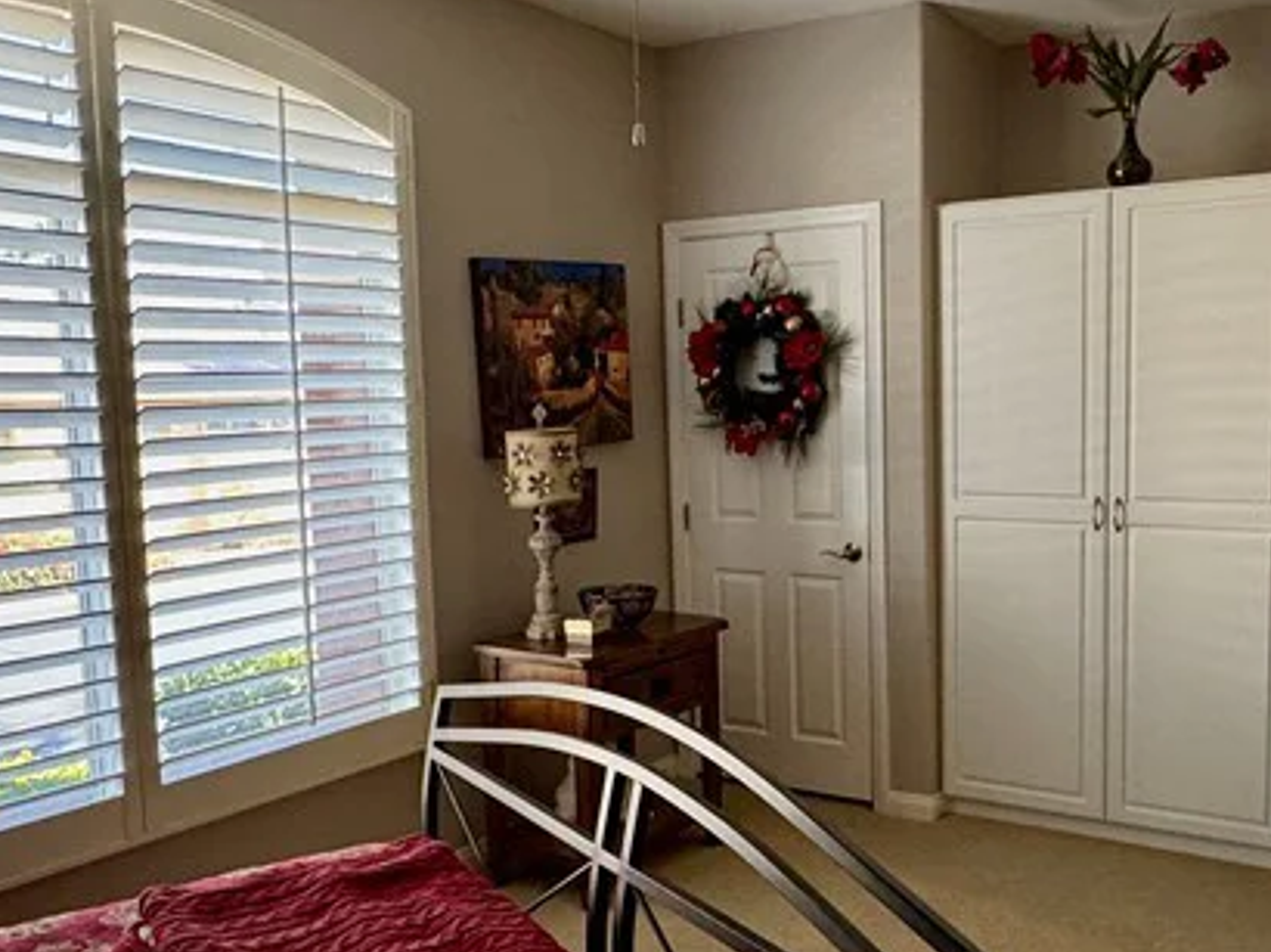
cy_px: 518
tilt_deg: -6.6
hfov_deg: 52.2
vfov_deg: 40.6
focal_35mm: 35
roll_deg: +0.8
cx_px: 778
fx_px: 1284
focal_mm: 2.22
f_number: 2.2
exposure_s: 1/120
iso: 200
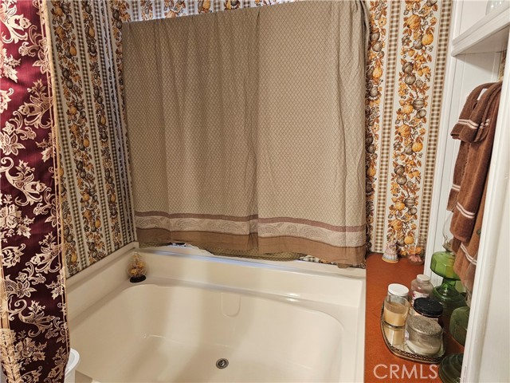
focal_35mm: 23
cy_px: 192
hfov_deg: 73.9
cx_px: 255
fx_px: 339
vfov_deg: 58.9
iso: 640
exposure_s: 1/120
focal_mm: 6.3
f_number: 1.7
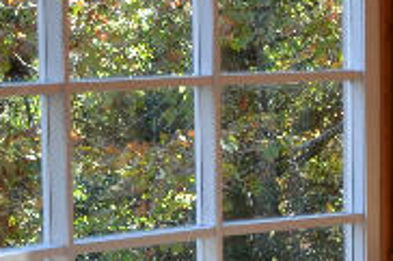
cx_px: 903
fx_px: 2203
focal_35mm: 202
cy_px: 272
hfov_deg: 9.3
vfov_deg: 6.8
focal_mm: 24
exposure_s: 1/125
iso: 360
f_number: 5.6
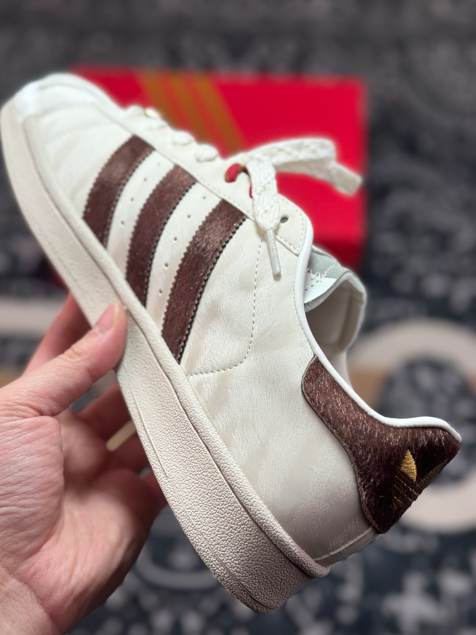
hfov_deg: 28.6
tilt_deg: -55.1
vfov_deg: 37.5
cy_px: 317
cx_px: 226
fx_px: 935
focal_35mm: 51
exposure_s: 1/1475
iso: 80
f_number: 1.78
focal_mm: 6.86
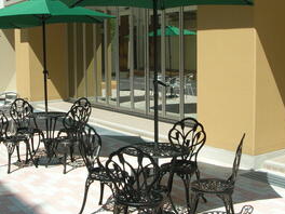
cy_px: 93
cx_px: 146
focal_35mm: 53
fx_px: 436
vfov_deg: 27.5
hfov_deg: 36.2
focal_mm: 5.8
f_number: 5.6
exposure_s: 1/260
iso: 50
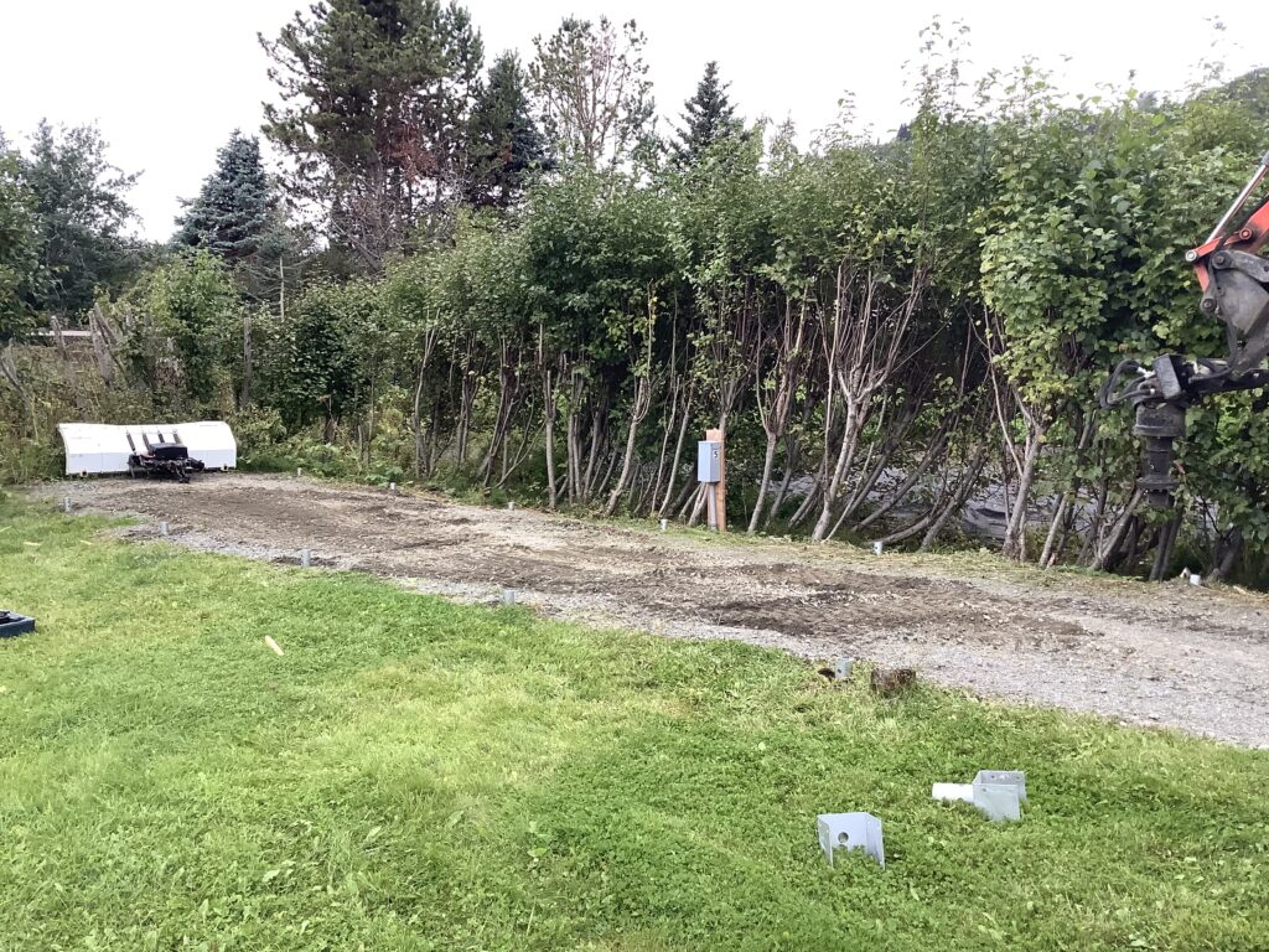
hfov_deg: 58.4
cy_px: 476
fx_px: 1136
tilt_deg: -3.1
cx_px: 634
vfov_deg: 45.4
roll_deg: -2.4
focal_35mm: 31
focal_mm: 3.3
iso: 80
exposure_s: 1/120
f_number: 2.4
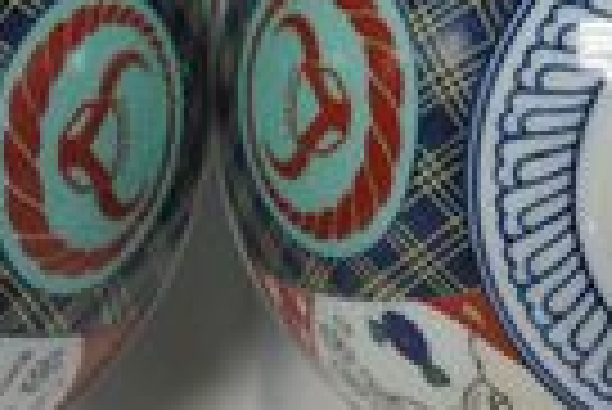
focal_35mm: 239
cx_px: 198
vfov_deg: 5.8
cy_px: 29
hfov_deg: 8.6
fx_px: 4067
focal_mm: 48
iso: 200
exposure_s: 1/40
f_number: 4.5
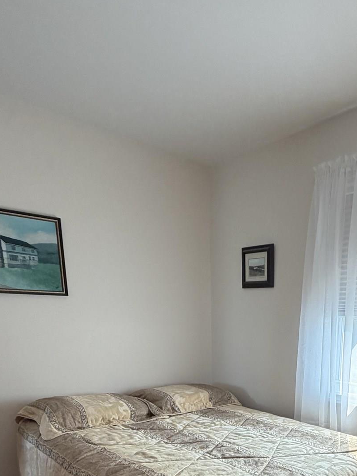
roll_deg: -2.5
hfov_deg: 44.5
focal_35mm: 30
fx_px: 413
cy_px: 421
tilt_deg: -13.4
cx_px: 285
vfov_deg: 53.2
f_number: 2.2
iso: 200
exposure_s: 1/121
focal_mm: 2.22
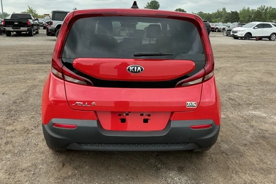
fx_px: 230
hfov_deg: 61.9
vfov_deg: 43.6
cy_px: 82
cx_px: 135
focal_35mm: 30
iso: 25
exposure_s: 1/635
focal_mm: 3
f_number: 1.8
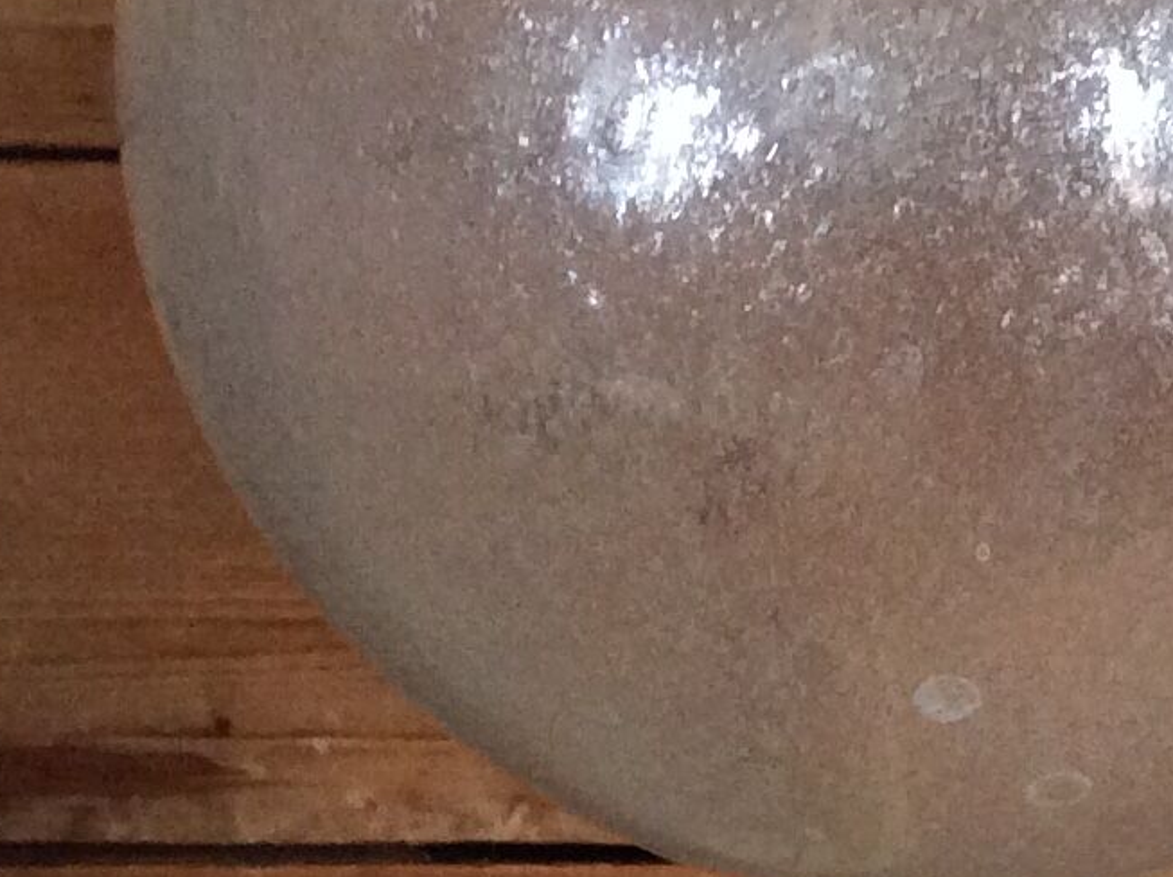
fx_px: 4298
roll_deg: +1.0
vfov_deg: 11.6
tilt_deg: -26.6
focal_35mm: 127
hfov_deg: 15.4
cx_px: 979
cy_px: 598
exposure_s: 1/25
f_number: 2.4
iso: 200
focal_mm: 3.3
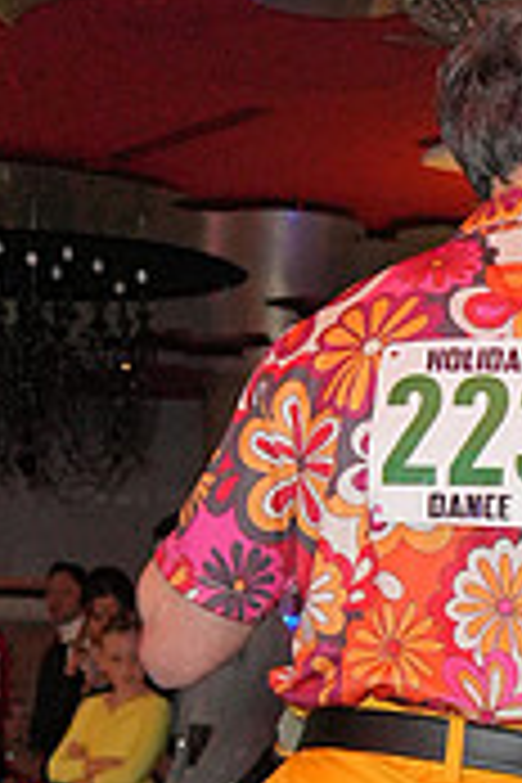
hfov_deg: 10.9
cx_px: 677
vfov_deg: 15.8
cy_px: 1030
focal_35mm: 123
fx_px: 2675
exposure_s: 1/200
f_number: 4
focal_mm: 25
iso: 4000
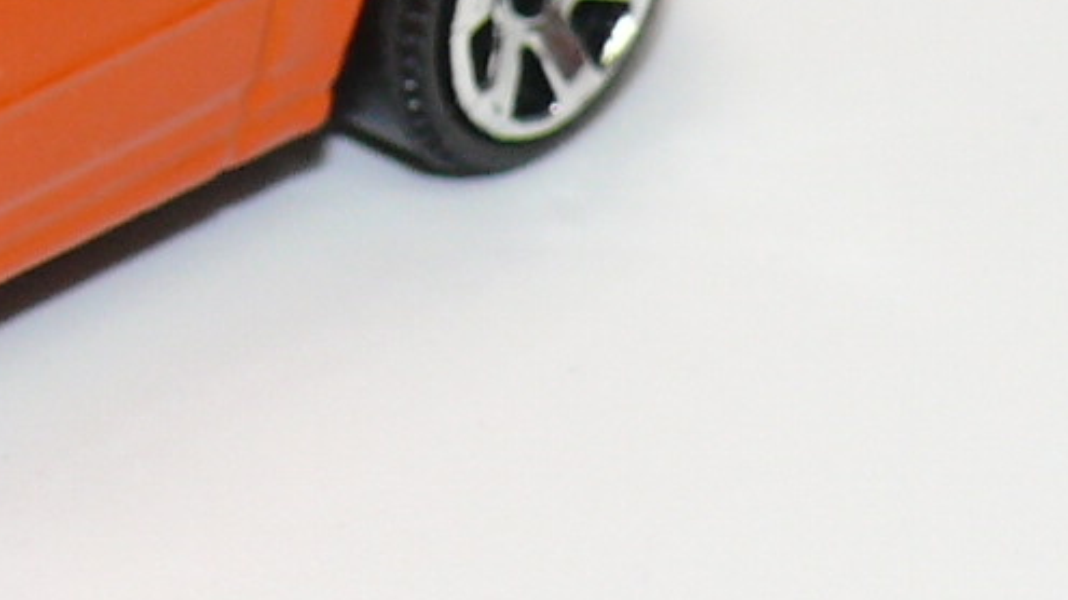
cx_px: -587
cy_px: -119
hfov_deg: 5.8
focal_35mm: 370
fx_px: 10474
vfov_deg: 3.3
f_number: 4
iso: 100
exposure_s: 1/30
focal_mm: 13.7
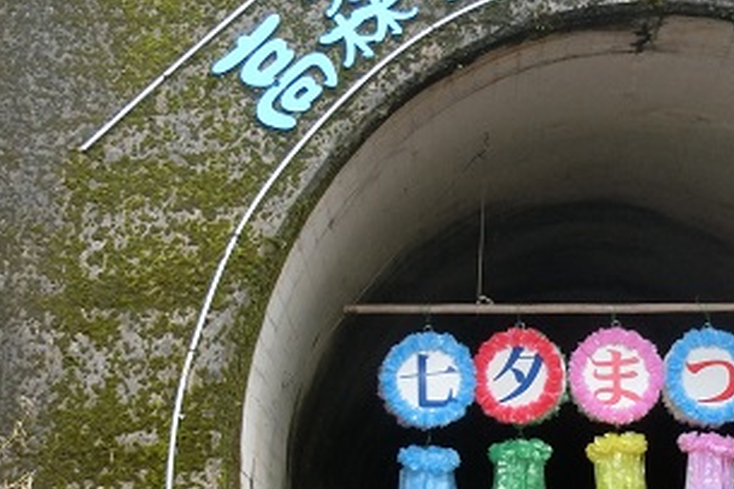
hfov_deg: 14.4
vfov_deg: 9.6
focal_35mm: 142
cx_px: 496
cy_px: 342
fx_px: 2894
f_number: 4.7
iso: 125
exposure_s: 1/125
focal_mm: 9.3
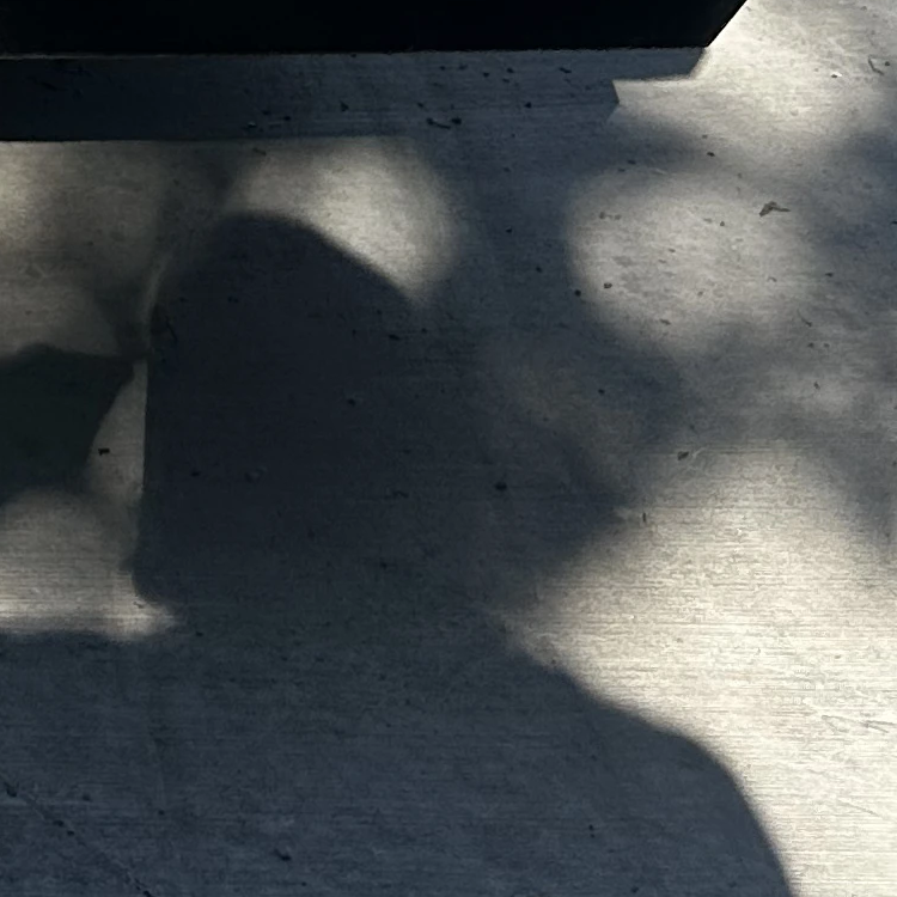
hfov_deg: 13.3
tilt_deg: -15.6
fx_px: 3342
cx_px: -864
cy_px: -846
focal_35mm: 114
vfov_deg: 13.3
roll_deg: -1.5
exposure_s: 1/1613
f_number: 1.78
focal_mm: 6.86
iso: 80
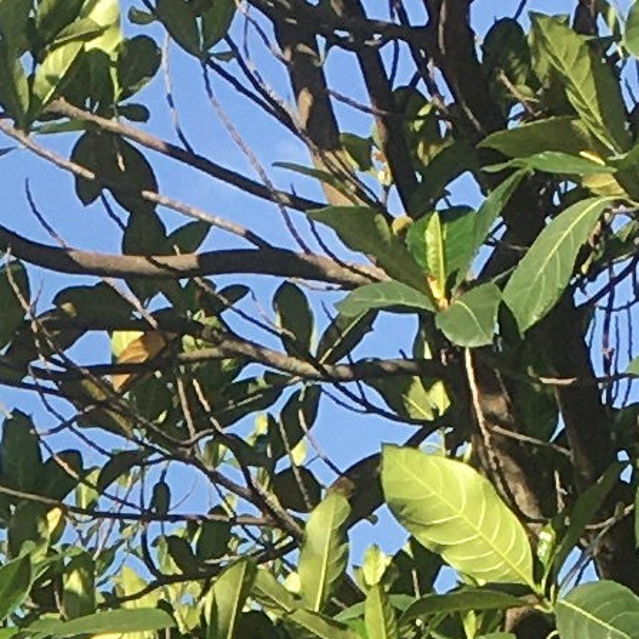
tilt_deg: +7.8
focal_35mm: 231
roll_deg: -4.2
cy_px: 1567
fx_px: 4824
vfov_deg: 7.1
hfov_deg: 7.3
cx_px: -549
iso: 25
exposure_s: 1/793
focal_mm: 4.15
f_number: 2.2
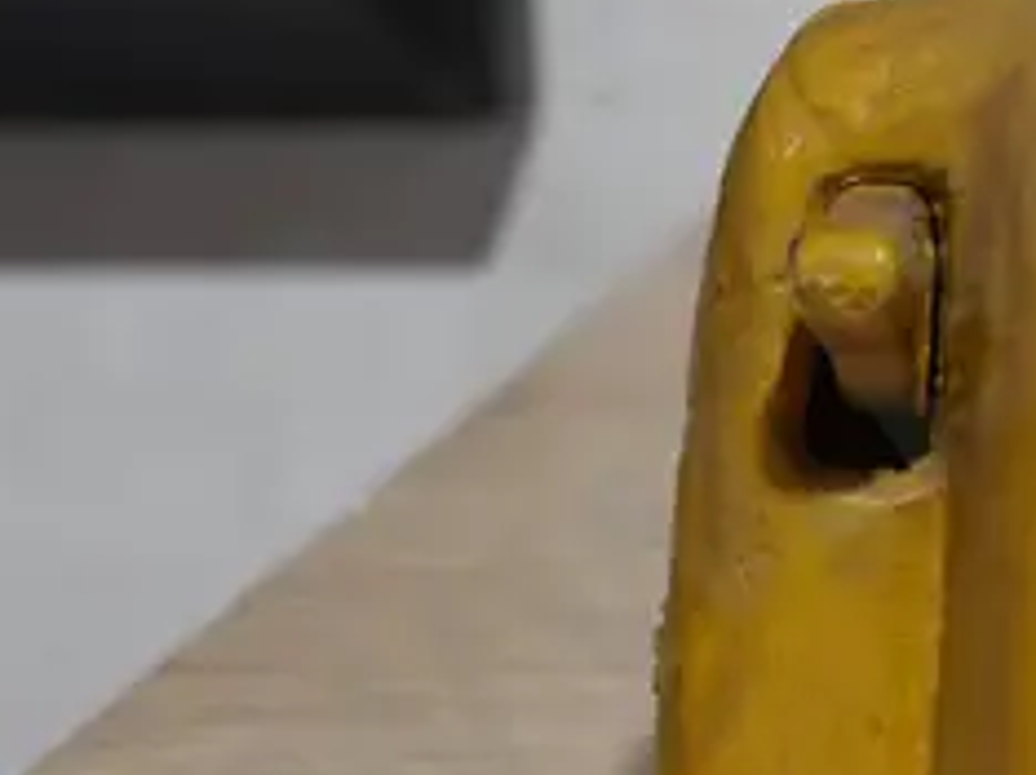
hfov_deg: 12.2
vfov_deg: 9.7
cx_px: 1833
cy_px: -328
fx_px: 4455
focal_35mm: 149
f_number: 4
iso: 400
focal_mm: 17
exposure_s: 1/60
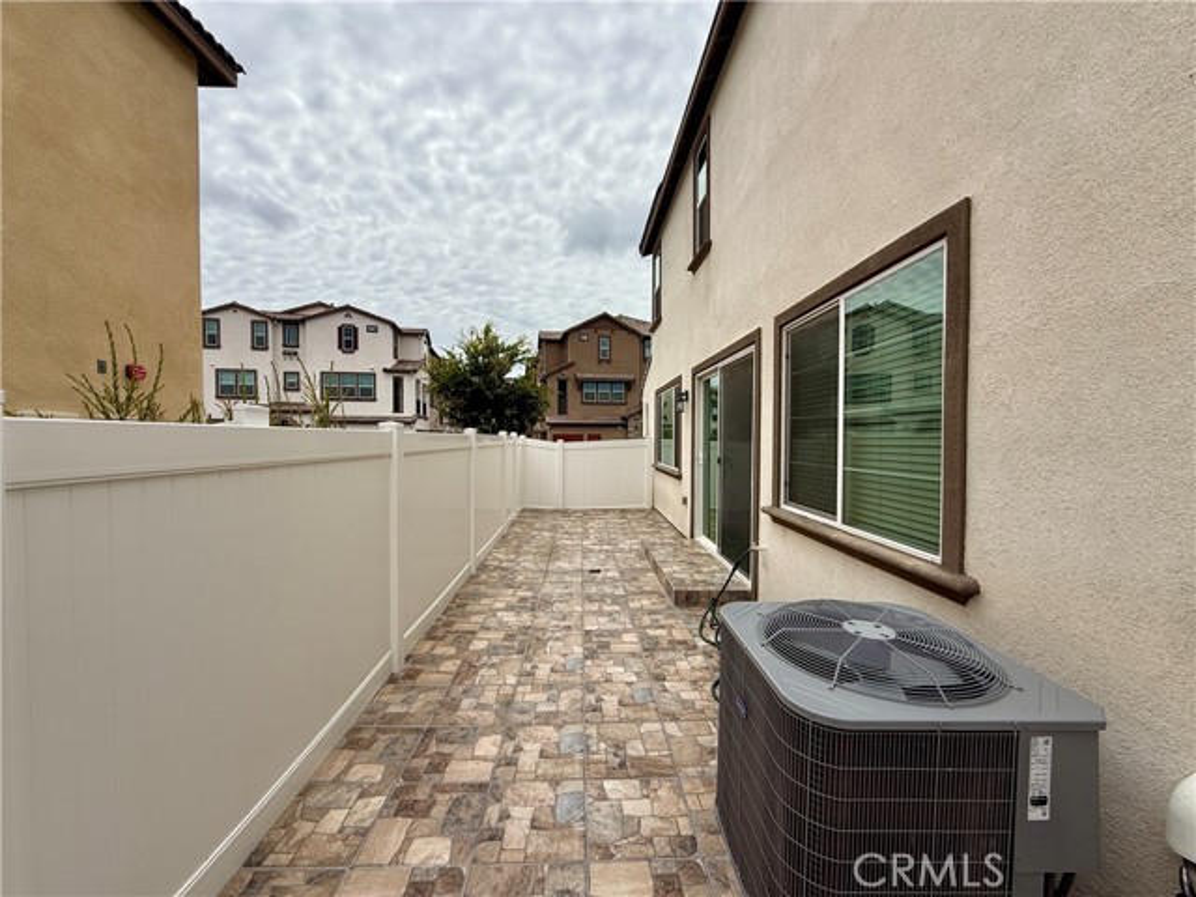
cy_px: 448
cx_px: 598
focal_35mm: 14
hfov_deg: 102.1
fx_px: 484
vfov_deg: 85.7
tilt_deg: -0.8
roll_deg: -0.4
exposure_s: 1/3460
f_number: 2.2
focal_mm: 2.22
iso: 50
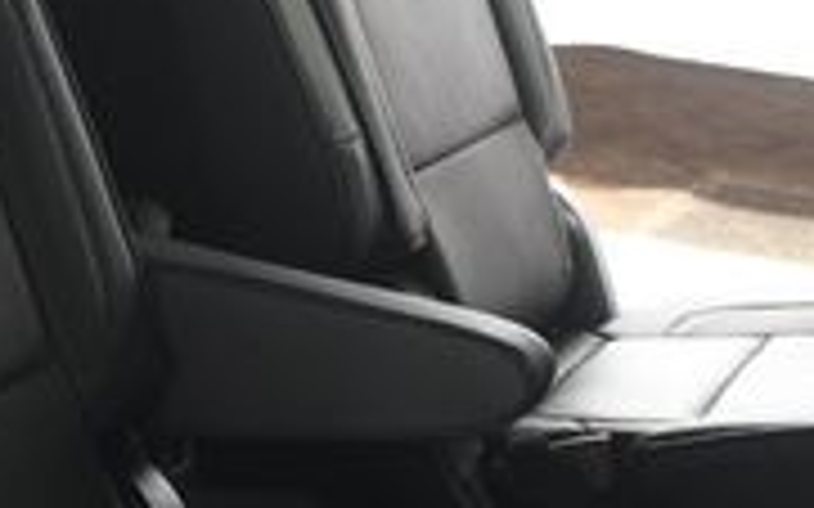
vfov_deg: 12.1
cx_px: 261
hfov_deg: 19.2
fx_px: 2395
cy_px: 279
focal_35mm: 108
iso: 100
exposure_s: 1/160
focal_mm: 20
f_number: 3.5
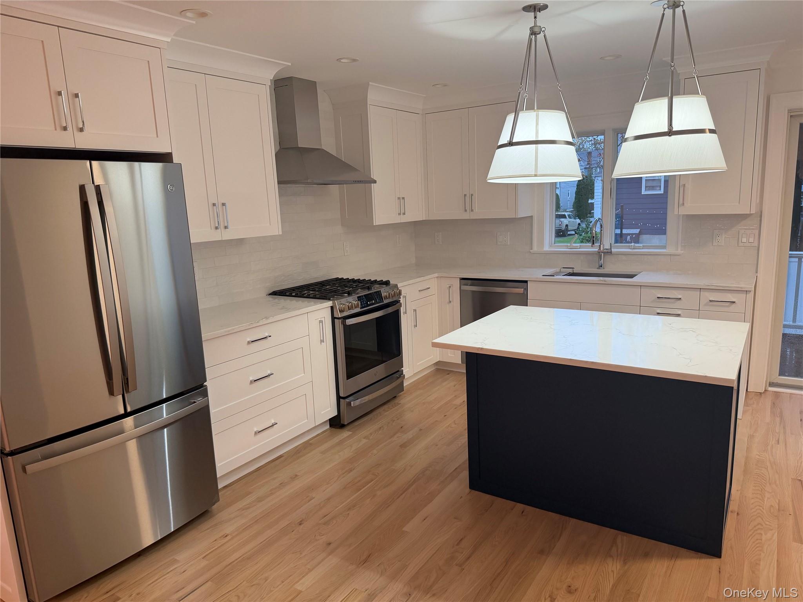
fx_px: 557
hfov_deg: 71.6
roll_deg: +2.4
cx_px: 402
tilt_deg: -9.1
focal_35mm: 24
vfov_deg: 56.8
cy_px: 301
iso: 200
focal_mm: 6.76
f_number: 1.78
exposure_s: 1/120
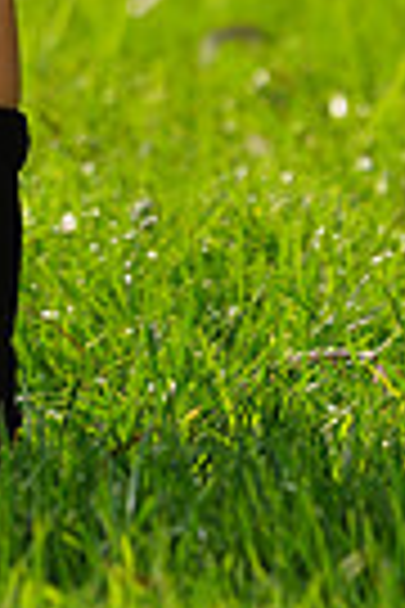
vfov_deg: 2.0
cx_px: -338
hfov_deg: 1.3
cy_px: -432
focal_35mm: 1052
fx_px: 17751
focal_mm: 244
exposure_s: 1/200
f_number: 8
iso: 100
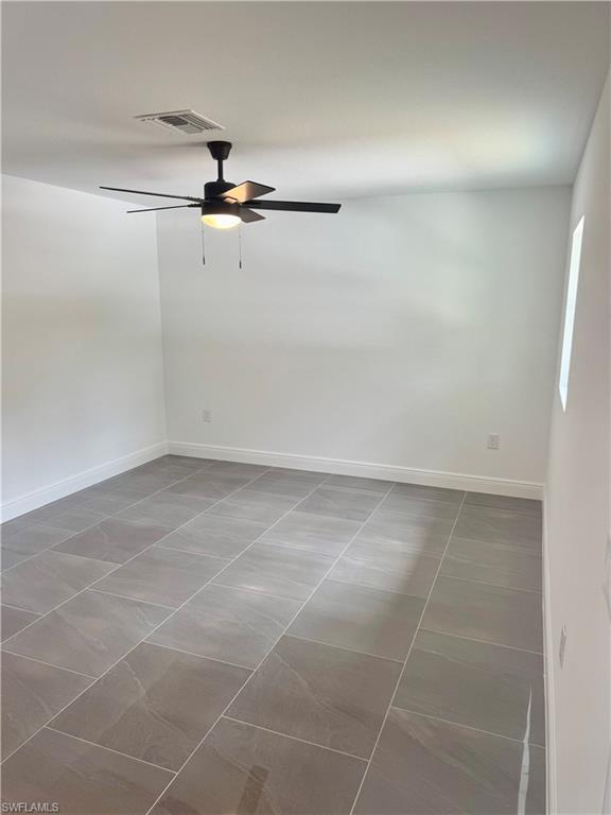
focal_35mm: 24
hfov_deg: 56.8
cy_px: 408
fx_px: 565
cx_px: 306
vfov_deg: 71.6
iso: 100
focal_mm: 6.76
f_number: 1.78
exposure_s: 1/120
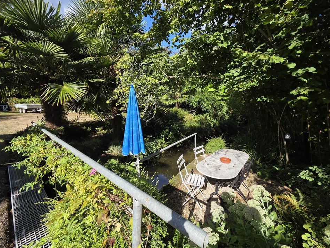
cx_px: 168
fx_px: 133
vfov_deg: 85.6
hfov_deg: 102.1
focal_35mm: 14
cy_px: 120
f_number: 1.9
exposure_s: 1/942
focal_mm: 2.2
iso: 40
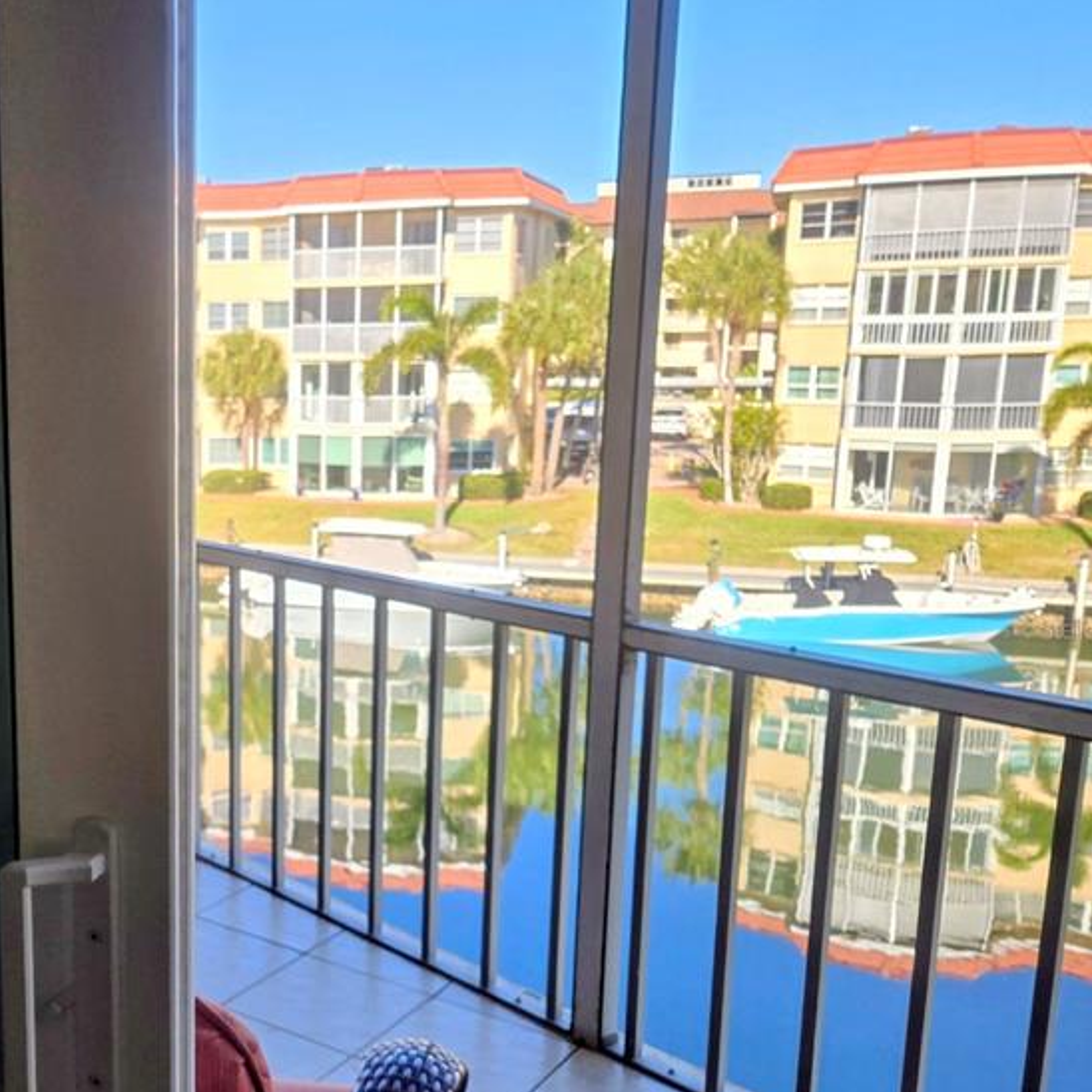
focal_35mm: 38
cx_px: 139
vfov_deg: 43.7
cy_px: 629
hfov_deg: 41.0
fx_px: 1356
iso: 25
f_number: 1.8
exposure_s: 1/694
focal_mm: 5.4
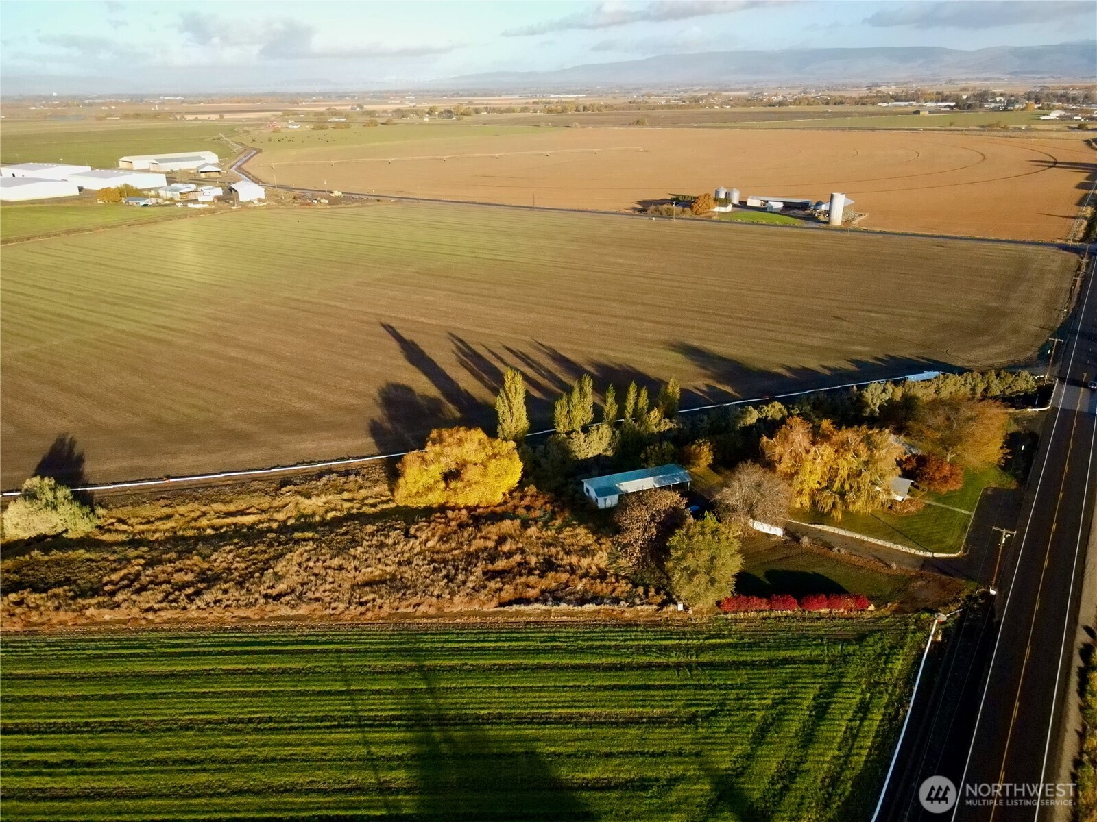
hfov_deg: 71.6
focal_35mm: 24
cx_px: 548
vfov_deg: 56.8
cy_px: 411
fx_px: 761
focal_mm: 4.5
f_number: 2.8
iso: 1600
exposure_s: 1/4000
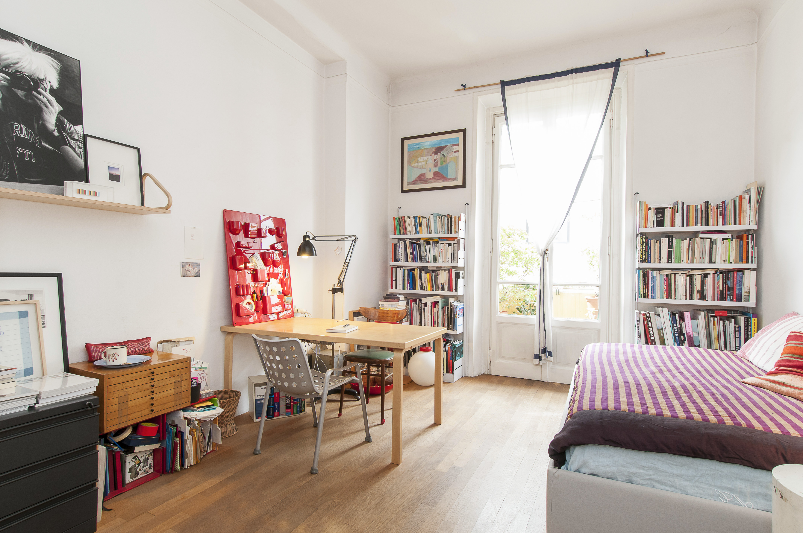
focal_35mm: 18
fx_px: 401
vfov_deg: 67.2
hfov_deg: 90.1
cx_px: 402
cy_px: 266
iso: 100
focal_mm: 12
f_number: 11
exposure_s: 1/2
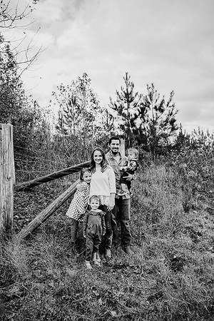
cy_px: 160
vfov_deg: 73.7
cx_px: 107
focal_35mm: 24
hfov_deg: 53.1
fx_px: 214
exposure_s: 1/400
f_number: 3.2
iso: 160
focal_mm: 24
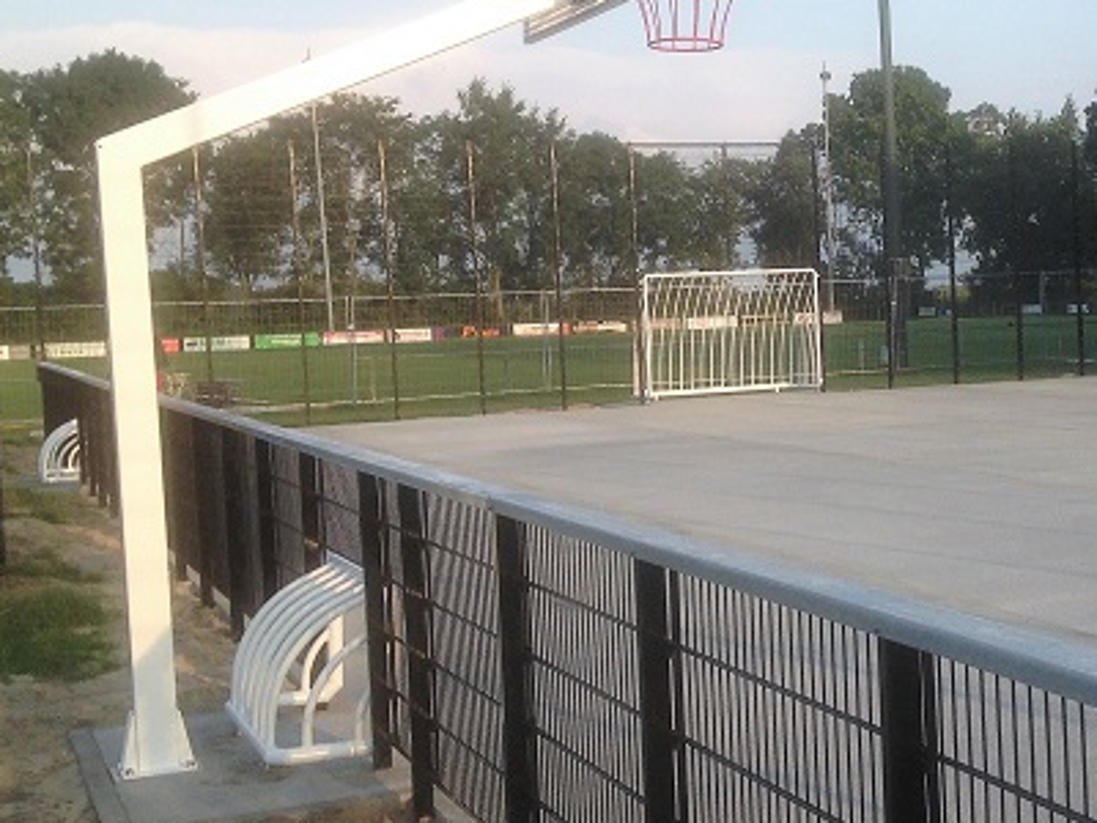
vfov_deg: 22.3
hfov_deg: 28.4
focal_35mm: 66
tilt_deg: -0.8
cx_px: 957
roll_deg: +0.4
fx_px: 2092
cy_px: 392
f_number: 2.4
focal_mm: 4.12
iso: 50
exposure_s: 1/565
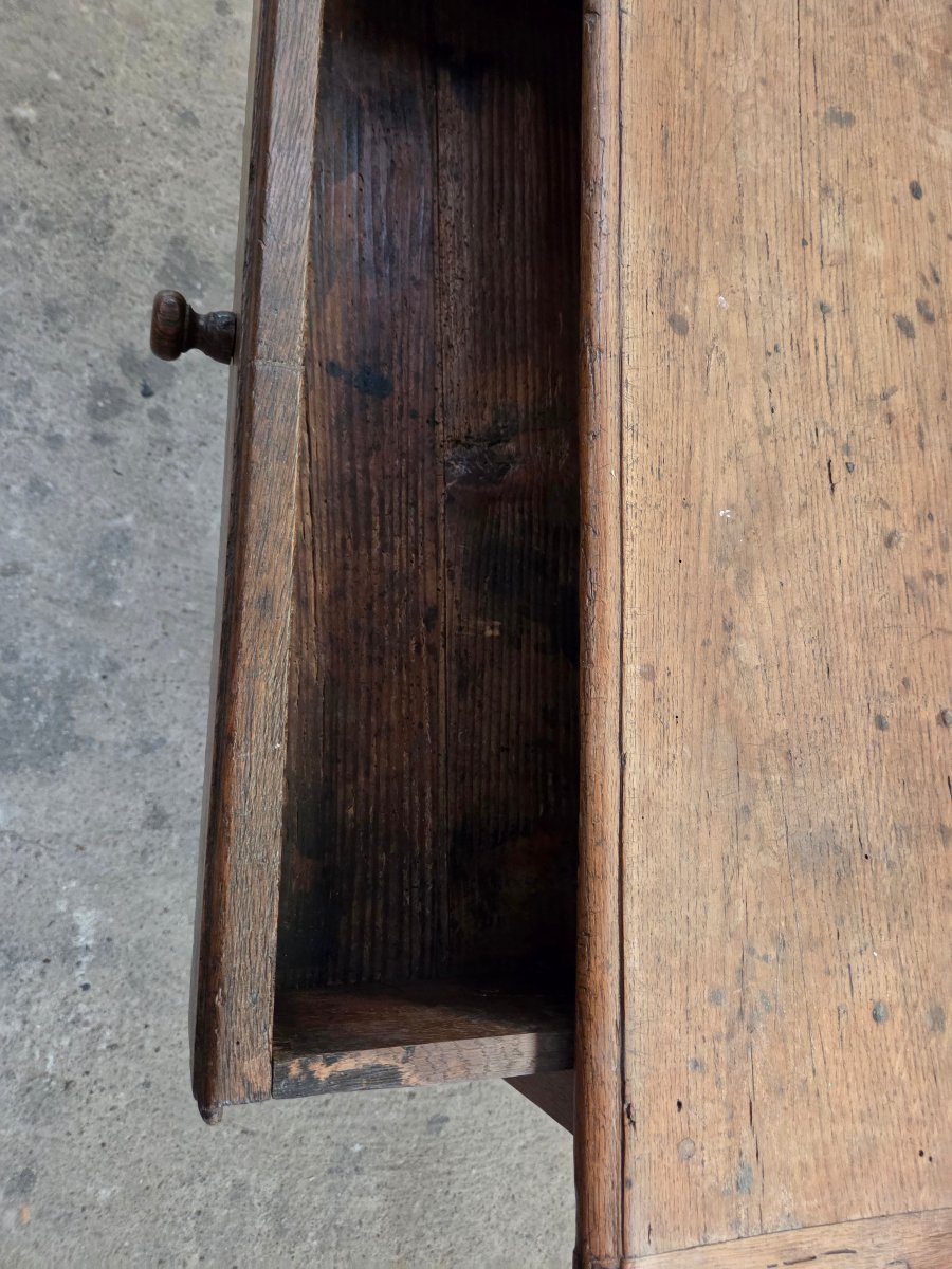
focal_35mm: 23
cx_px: 476
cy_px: 634
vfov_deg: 73.9
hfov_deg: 58.9
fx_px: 843
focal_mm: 5.4
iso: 1600
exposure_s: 1/60
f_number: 1.8
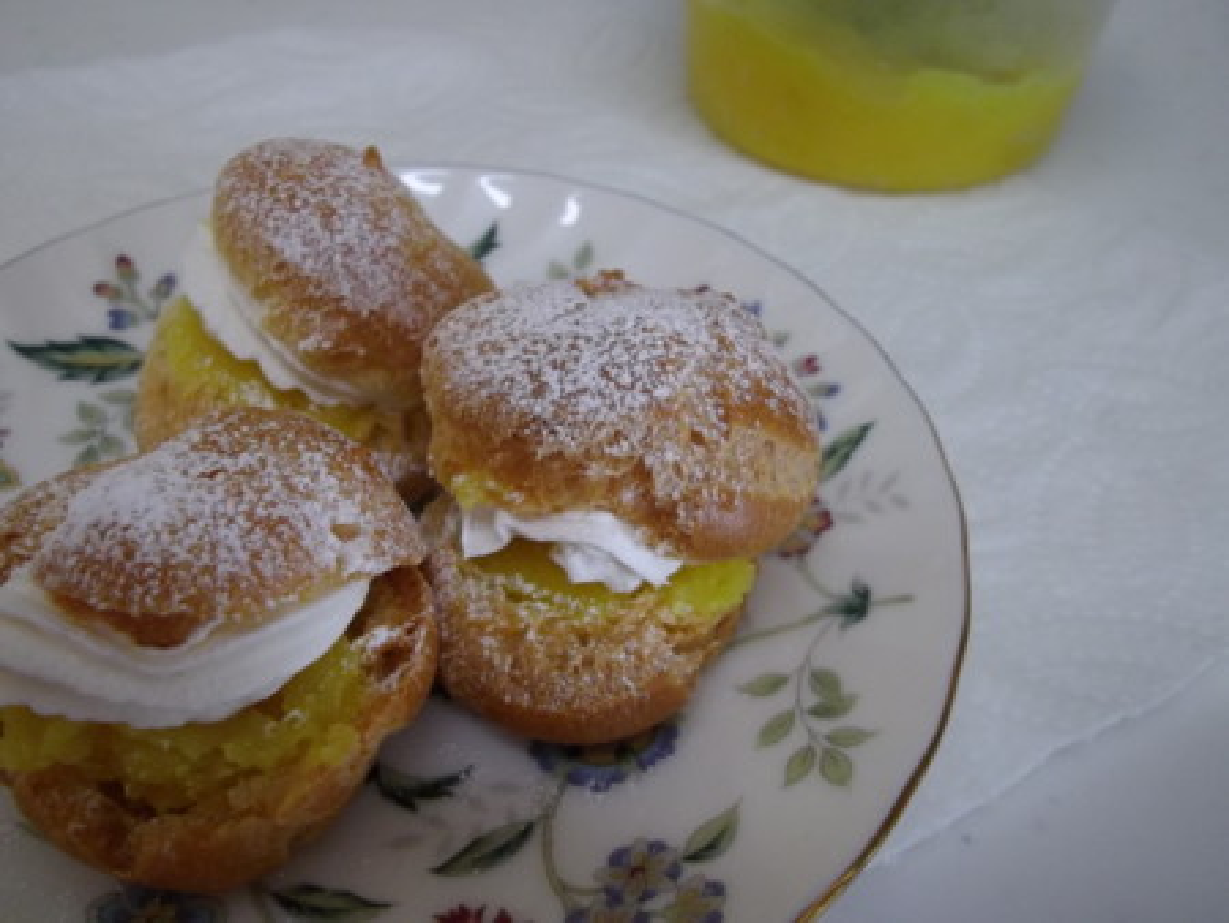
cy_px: 462
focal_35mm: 32
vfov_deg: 44.2
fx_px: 1137
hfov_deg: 56.8
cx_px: 614
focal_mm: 5.8
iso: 317
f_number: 3.5
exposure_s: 1/50
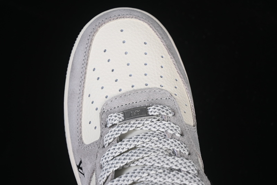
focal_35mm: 75
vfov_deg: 18.2
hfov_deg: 27.0
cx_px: 138
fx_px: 577
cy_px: 92
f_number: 7.1
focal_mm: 50
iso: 160
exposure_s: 1/80
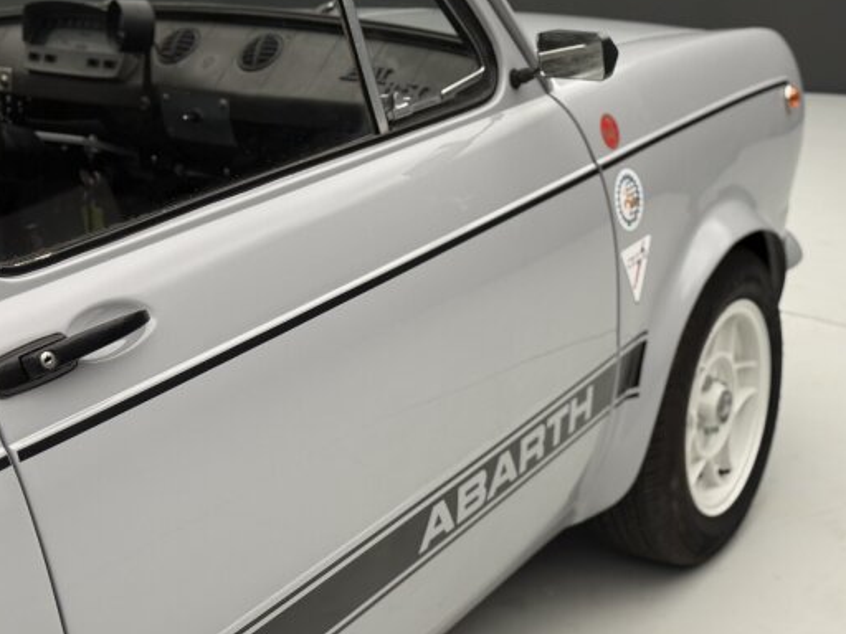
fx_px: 1466
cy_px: 345
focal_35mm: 60
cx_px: 468
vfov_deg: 24.4
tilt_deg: -19.8
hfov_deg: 32.2
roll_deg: +3.8
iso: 125
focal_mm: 6.76
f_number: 1.78
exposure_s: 1/99
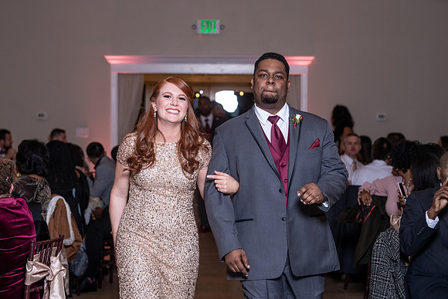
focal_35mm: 99
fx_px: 1235
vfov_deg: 13.8
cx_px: 204
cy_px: 130
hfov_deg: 20.6
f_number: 4
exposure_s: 1/200
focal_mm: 85
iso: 800
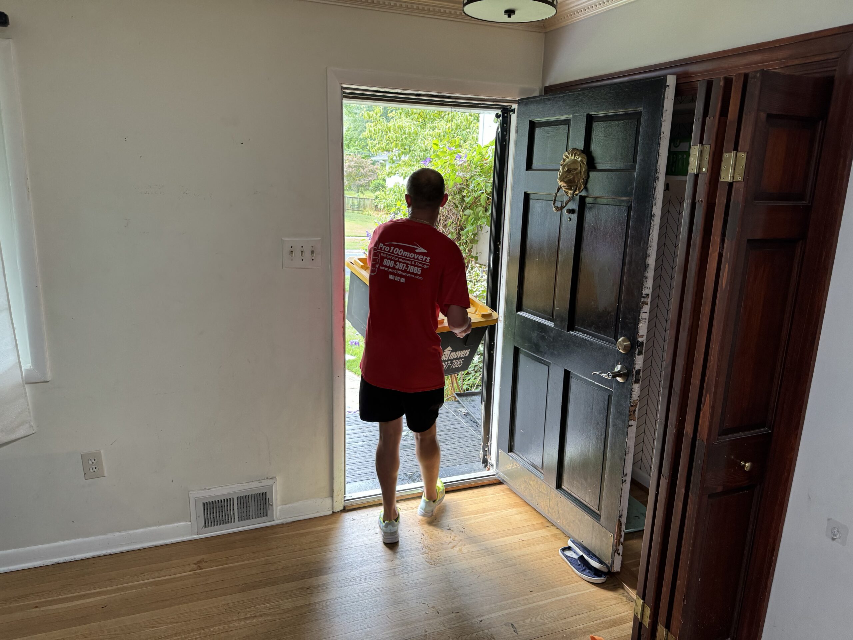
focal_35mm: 24
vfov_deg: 56.8
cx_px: 426
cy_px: 320
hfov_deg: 71.6
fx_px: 591
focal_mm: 6.76
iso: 200
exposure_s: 1/121
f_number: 1.78
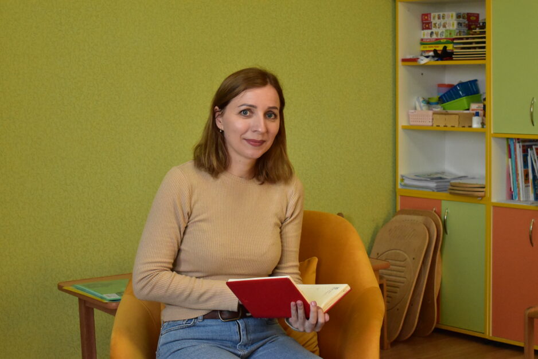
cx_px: 269
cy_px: 180
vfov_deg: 18.2
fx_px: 1122
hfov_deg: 27.0
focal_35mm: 75
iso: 5000
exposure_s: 1/250
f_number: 8
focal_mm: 50
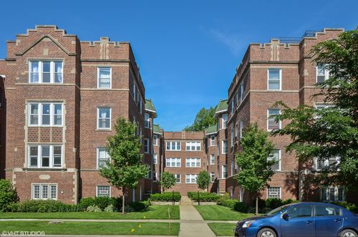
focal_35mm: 26
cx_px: 179
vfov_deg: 50.2
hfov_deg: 70.6
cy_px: 118
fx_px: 253
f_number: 8
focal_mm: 17
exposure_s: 1/500
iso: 250
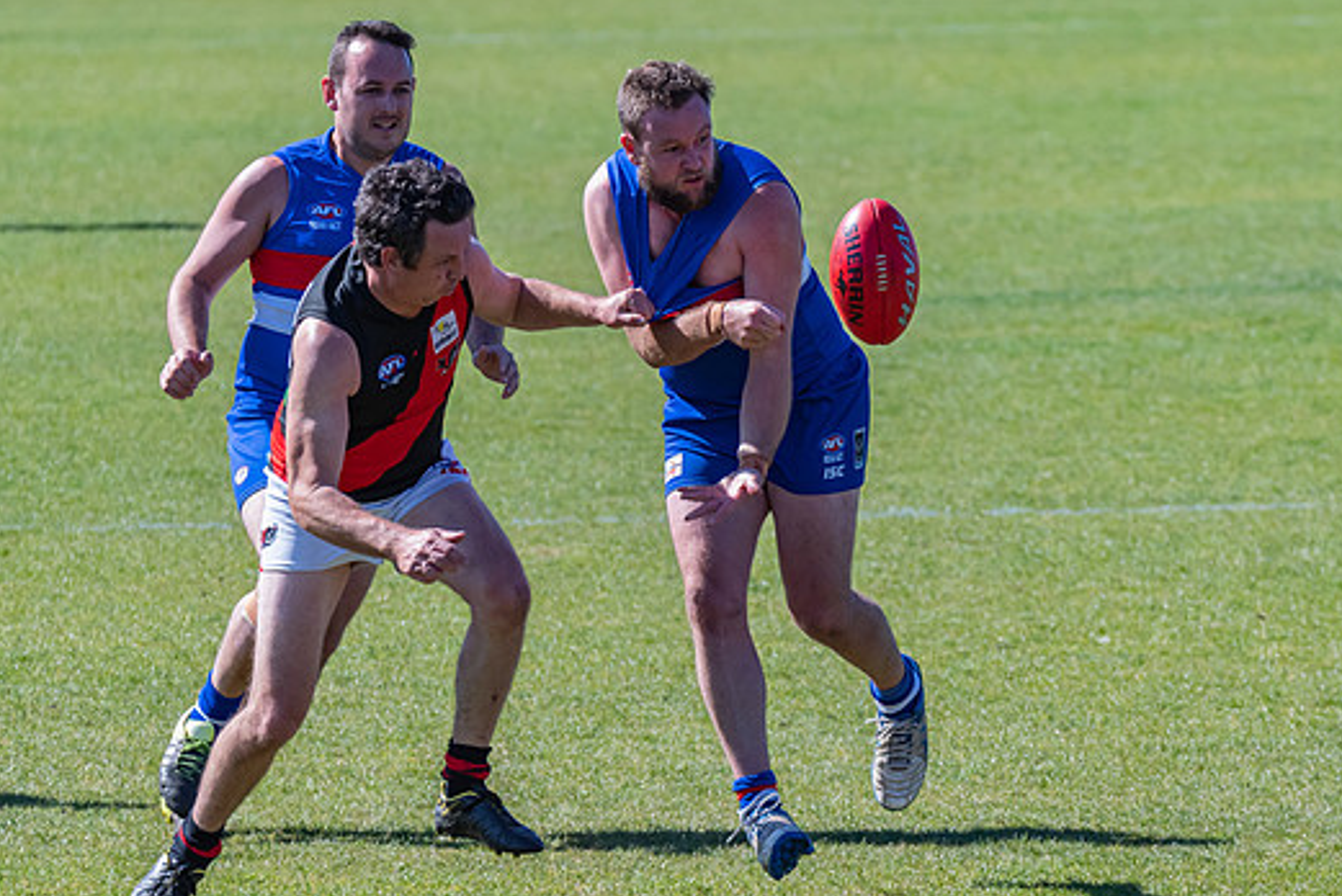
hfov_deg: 3.9
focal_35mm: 535
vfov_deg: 2.6
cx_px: 787
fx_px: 19954
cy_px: 432
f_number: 8
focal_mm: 280
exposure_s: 1/1600
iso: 800
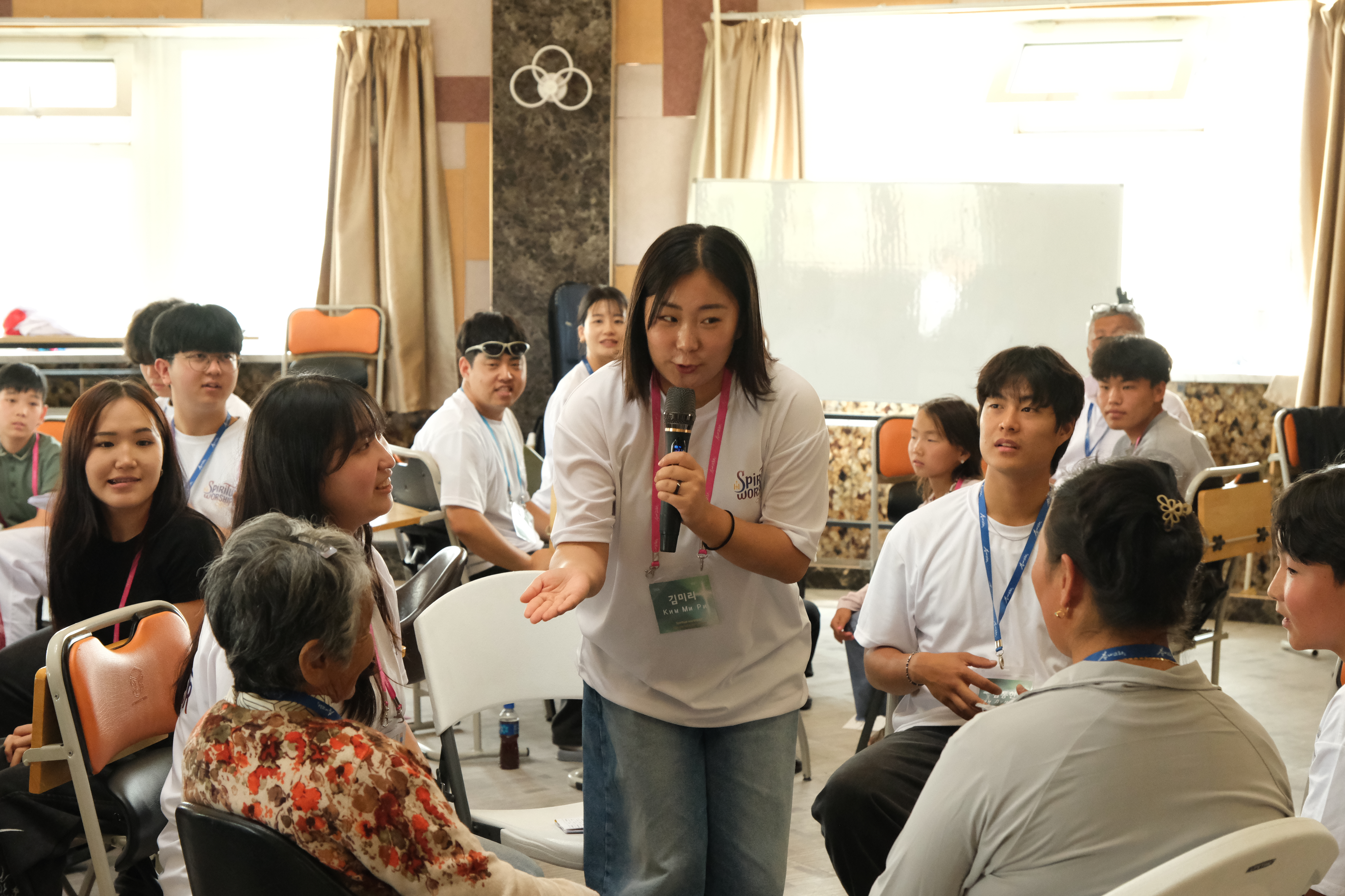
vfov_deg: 22.3
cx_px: 672
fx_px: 2279
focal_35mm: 61
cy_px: 448
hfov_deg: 32.9
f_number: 4.5
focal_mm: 40.8
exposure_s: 1/250
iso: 5000
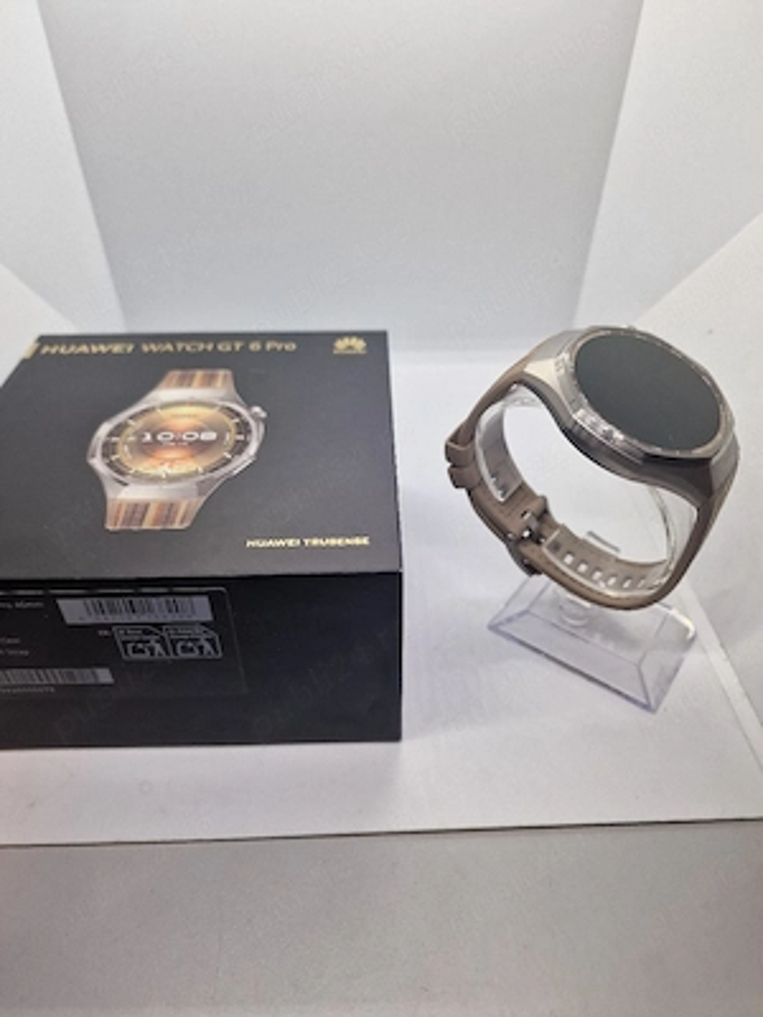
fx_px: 676
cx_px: 382
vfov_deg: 73.9
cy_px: 508
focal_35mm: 23
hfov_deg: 58.9
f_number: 1.8
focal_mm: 6.4
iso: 50
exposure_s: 1/182
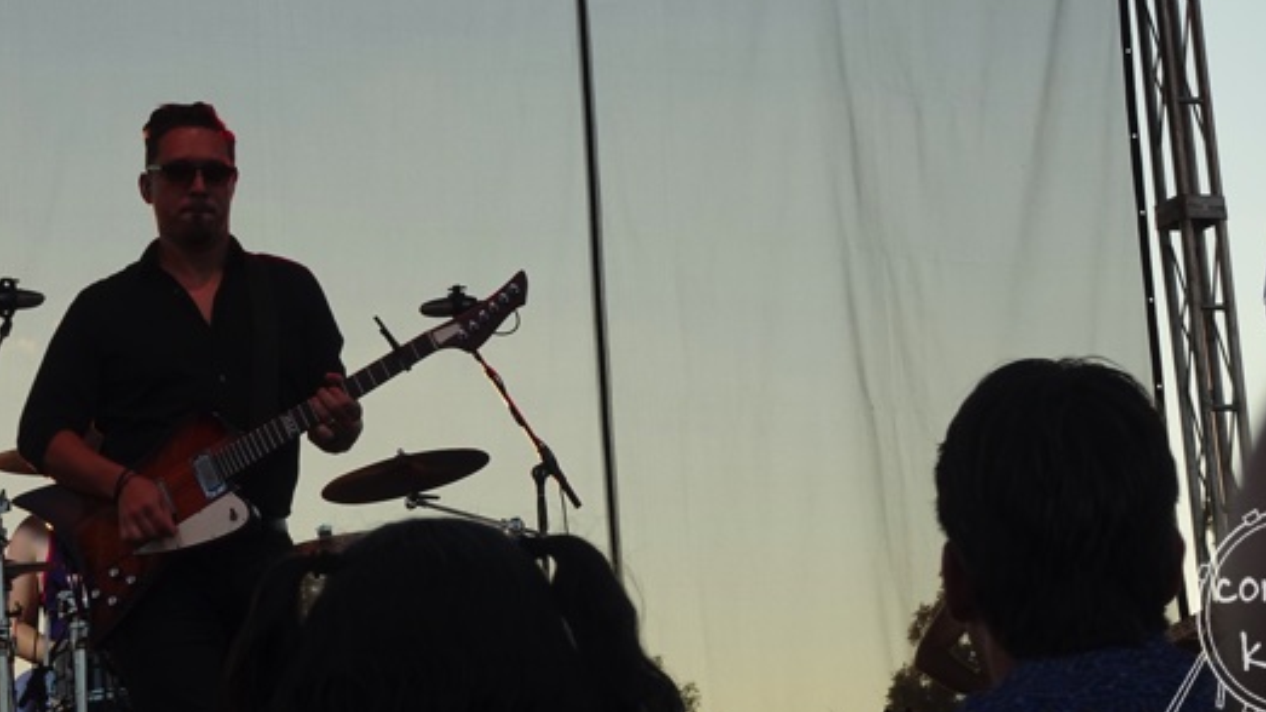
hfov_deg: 17.0
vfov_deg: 9.6
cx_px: 765
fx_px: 4229
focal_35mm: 126
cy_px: 174
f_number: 5
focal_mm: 14.73
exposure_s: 1/160
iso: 80
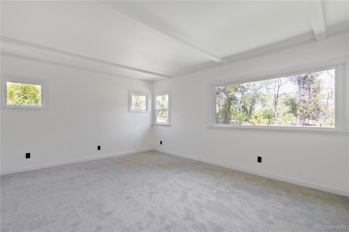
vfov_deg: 73.7
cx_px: 174
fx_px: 155
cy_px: 116
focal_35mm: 16
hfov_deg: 96.7
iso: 100
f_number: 8
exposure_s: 1/13
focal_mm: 16
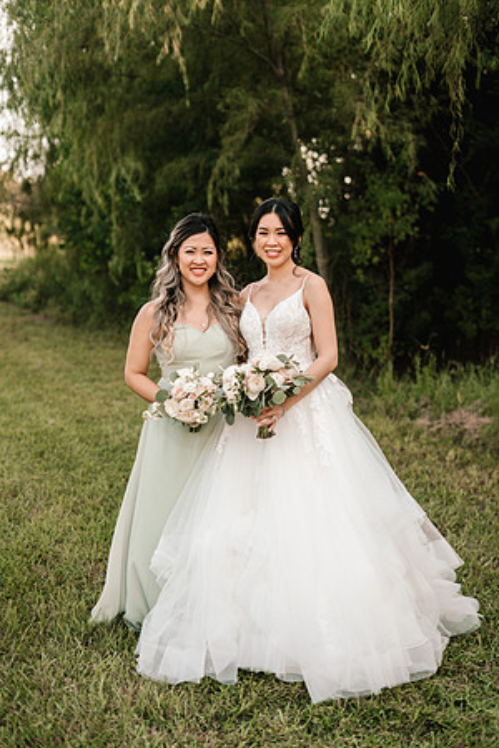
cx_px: 250
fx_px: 1040
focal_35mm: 50
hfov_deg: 27.0
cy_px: 374
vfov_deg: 39.6
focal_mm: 50
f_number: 2.2
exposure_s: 1/2000
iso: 250
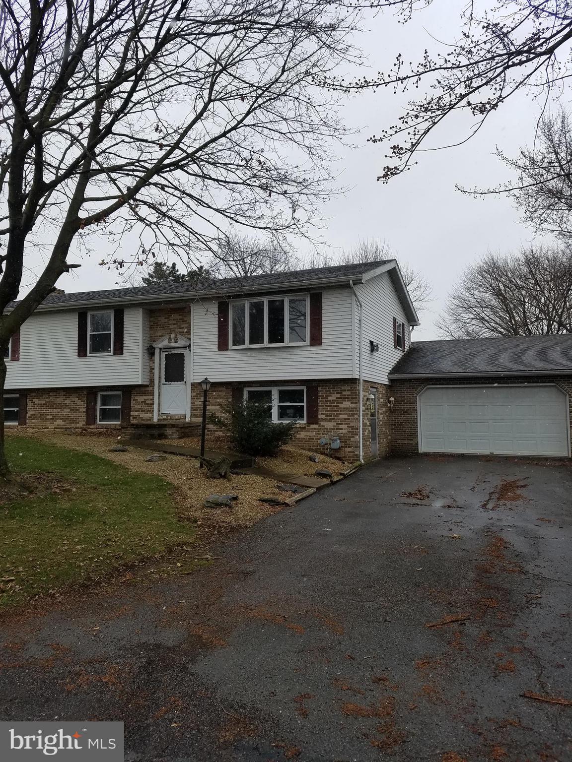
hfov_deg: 53.1
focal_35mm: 26
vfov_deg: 67.3
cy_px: 381
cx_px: 286
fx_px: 573
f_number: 1.7
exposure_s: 1/540
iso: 50
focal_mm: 4.2
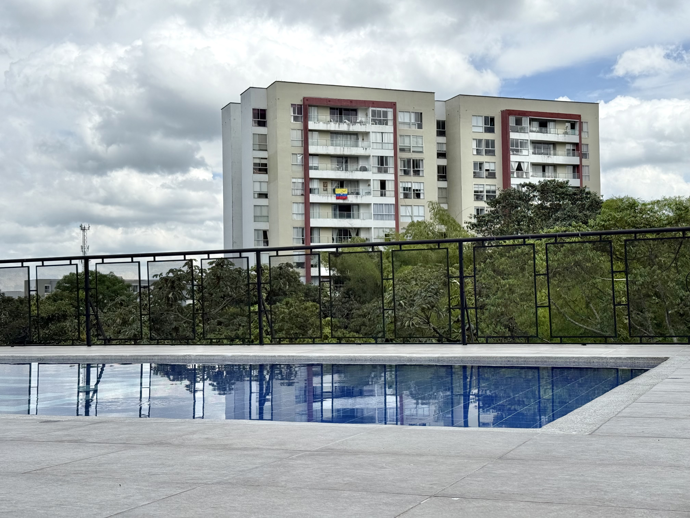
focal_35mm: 48
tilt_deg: +3.6
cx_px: 345
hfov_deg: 39.7
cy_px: 259
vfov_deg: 30.3
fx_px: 957
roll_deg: +0.7
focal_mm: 6.76
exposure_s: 1/8772
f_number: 1.78
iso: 100
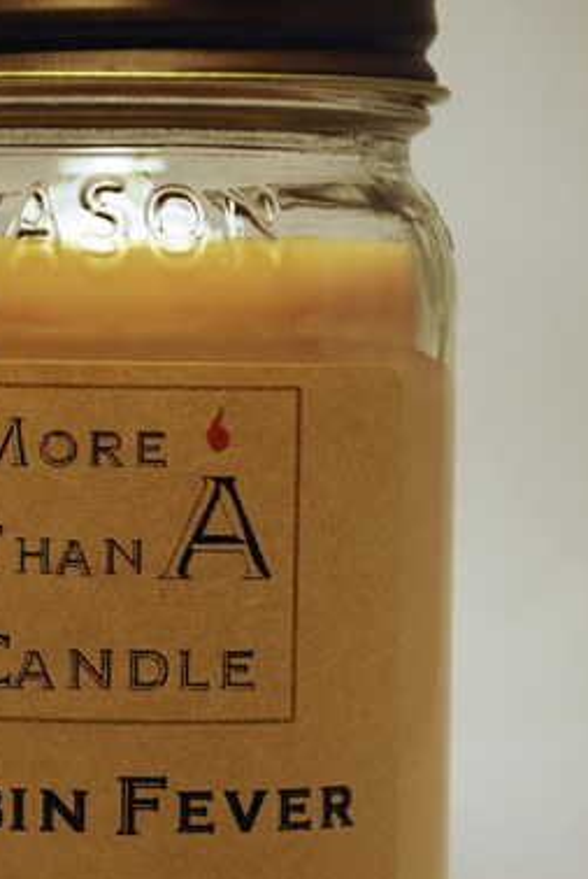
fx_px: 3417
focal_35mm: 140
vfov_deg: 14.6
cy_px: 556
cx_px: 110
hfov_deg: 9.8
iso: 180
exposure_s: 1/125
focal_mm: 55
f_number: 5.6
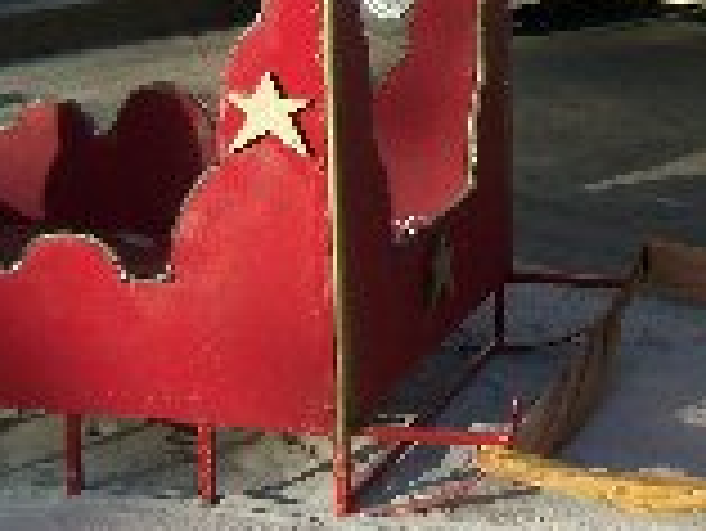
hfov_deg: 18.5
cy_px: -32
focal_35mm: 99
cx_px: 895
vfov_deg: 14.7
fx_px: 2021
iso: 80
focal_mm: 6.3
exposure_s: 1/500
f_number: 4
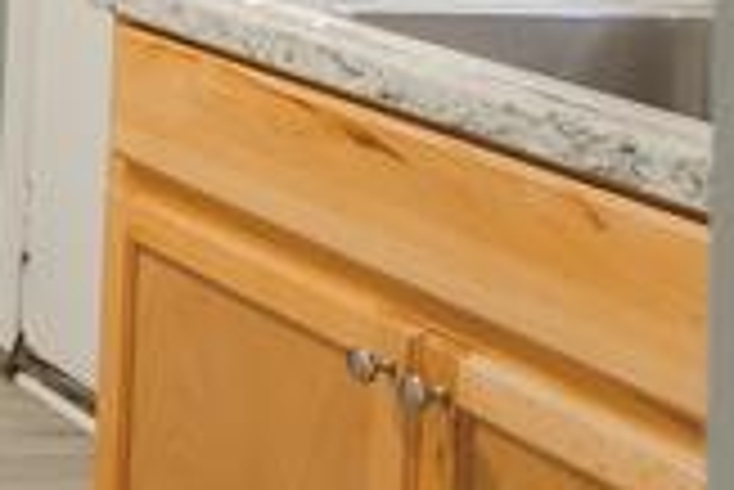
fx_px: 1995
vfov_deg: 12.9
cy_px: -346
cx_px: -1094
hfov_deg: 13.8
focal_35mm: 98
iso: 320
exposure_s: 1/3
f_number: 6.3
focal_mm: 15.6
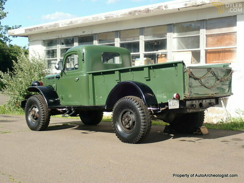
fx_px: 381
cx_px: 122
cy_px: 92
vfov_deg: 27.0
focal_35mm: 54
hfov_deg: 35.5
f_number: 4.5
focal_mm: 9.65
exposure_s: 1/160
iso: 100
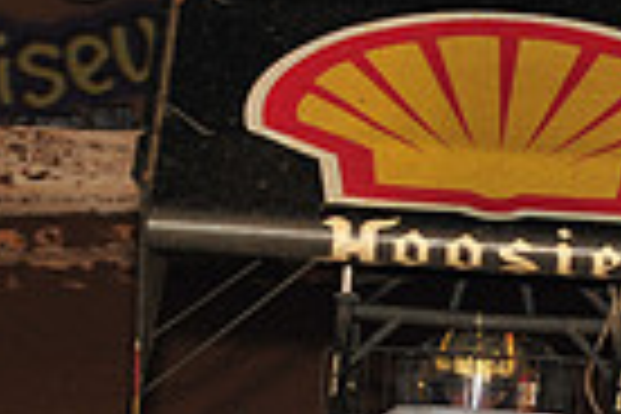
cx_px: 338
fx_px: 9056
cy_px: 374
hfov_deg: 3.9
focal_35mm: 525
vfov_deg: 2.6
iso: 800
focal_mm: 125
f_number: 6.3
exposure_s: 1/320
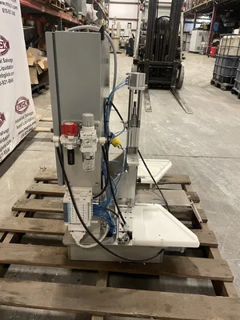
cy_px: 160
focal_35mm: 26
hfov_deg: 53.1
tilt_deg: -24.5
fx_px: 240
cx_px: 120
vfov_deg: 67.3
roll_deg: -2.6
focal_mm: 4.2
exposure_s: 1/60
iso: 250
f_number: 1.6
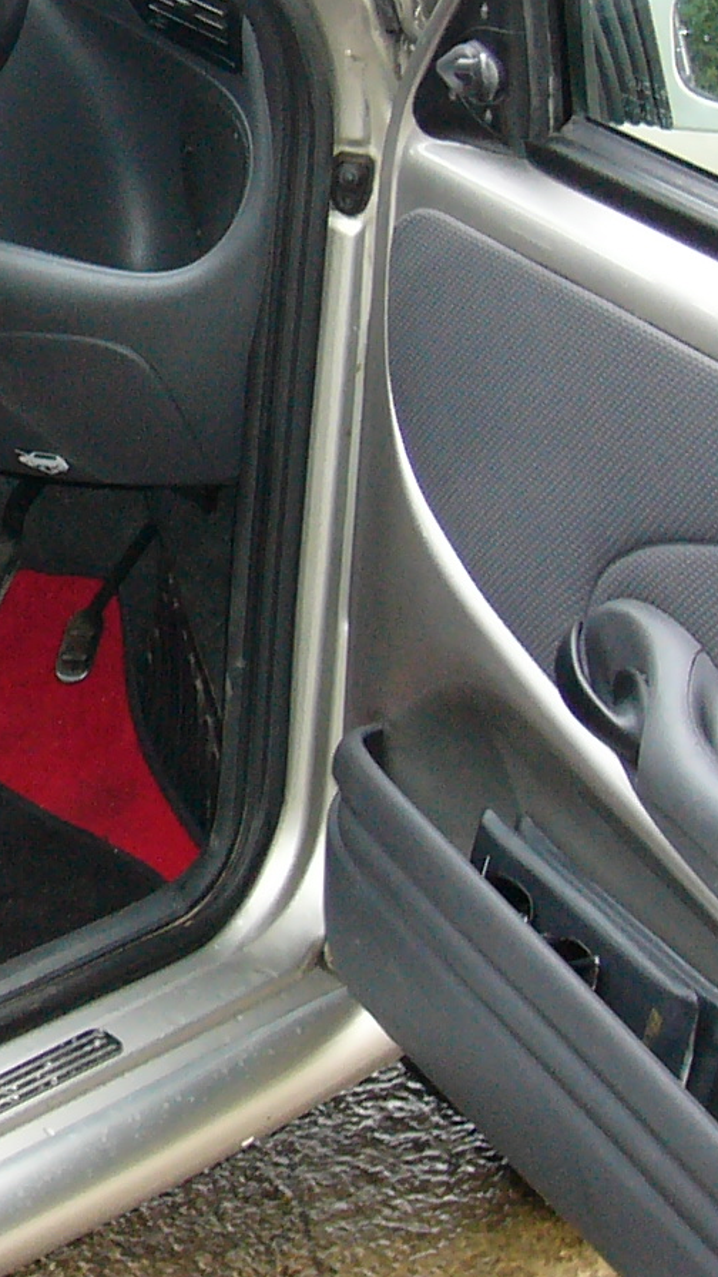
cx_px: -655
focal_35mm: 112
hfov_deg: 10.1
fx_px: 3791
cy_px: 259
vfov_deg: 18.9
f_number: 3.2
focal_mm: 7.5
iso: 200
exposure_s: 1/60
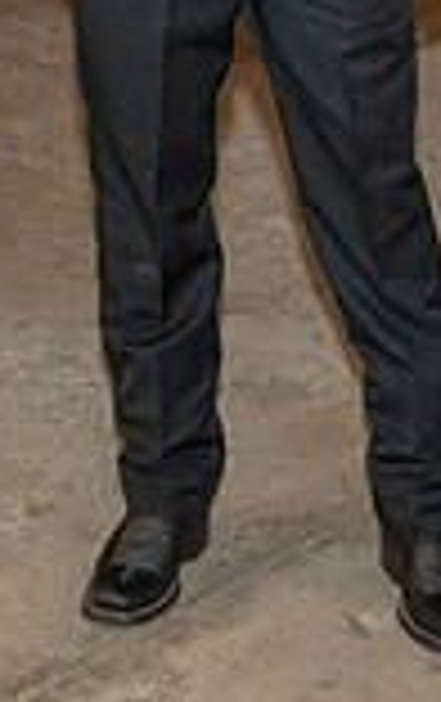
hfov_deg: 9.5
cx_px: 312
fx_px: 2663
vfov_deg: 14.3
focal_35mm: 139
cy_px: -260
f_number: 5
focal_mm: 28
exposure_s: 1/80
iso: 2500
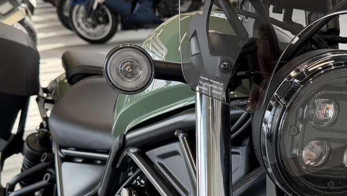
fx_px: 589
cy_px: 157
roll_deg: +3.0
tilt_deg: -19.9
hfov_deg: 32.1
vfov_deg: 18.7
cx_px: 271
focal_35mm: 64
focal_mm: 6.76
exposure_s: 1/181
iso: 80
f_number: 1.78
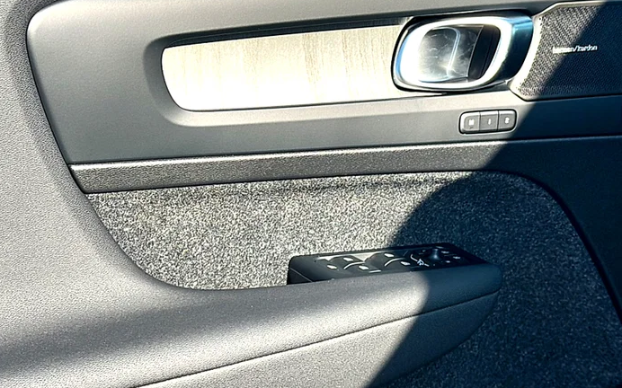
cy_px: 184
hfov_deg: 34.6
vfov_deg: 22.0
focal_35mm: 59
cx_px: 311
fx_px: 1000
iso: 64
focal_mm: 6.86
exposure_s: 1/904
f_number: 1.78
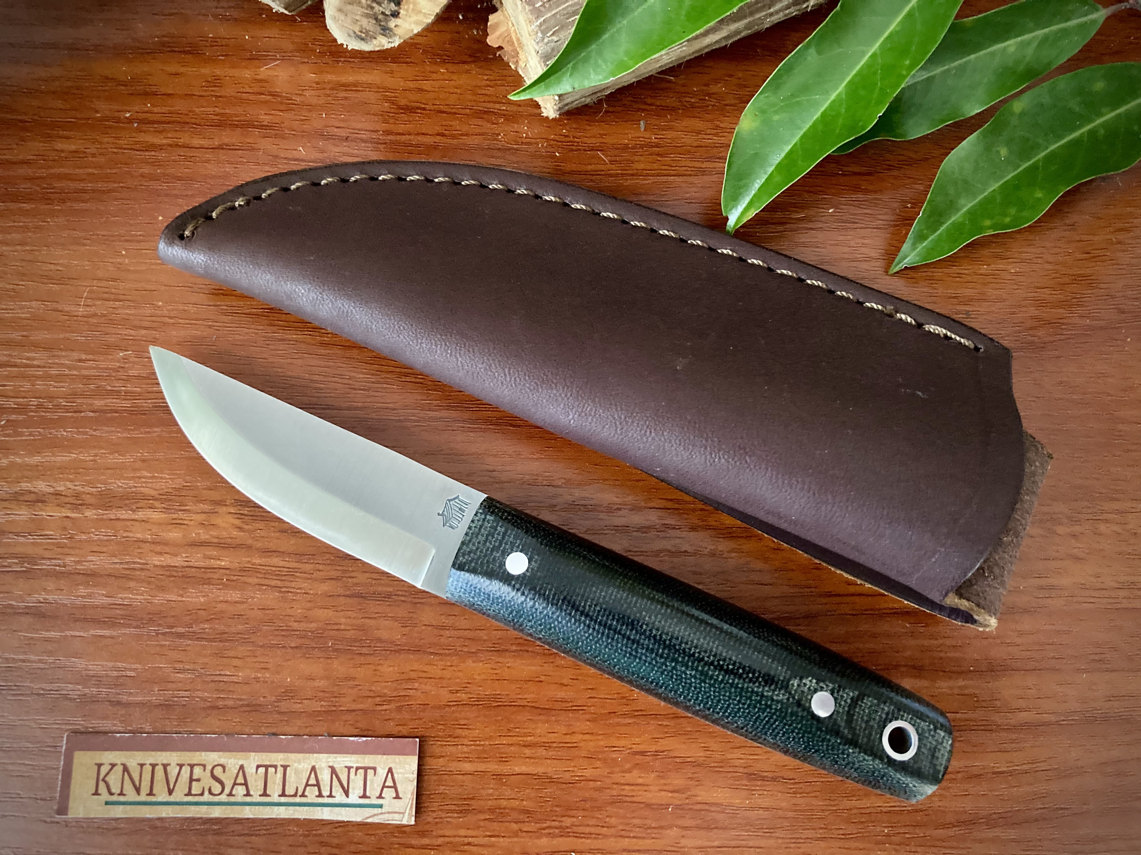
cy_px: 428
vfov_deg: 49.7
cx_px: 570
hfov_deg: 63.4
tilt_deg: -78.5
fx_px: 923
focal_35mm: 28
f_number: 1.8
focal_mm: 3.99
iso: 640
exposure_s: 1/30
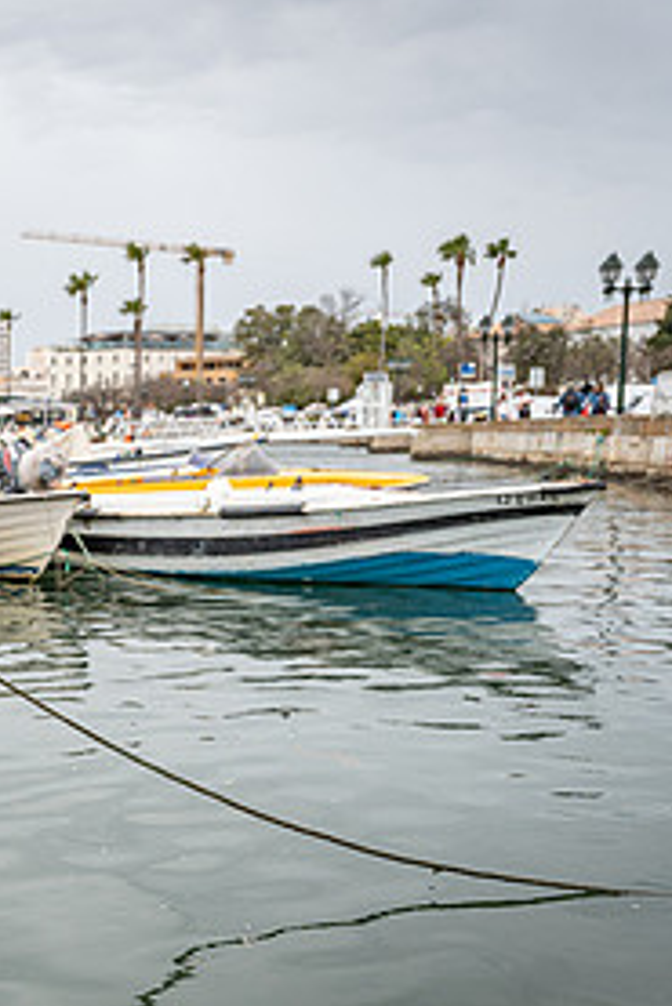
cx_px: -270
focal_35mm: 58
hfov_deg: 20.7
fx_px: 1622
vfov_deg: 34.4
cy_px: 599
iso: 100
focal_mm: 27.2
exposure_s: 1/1250
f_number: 3.2
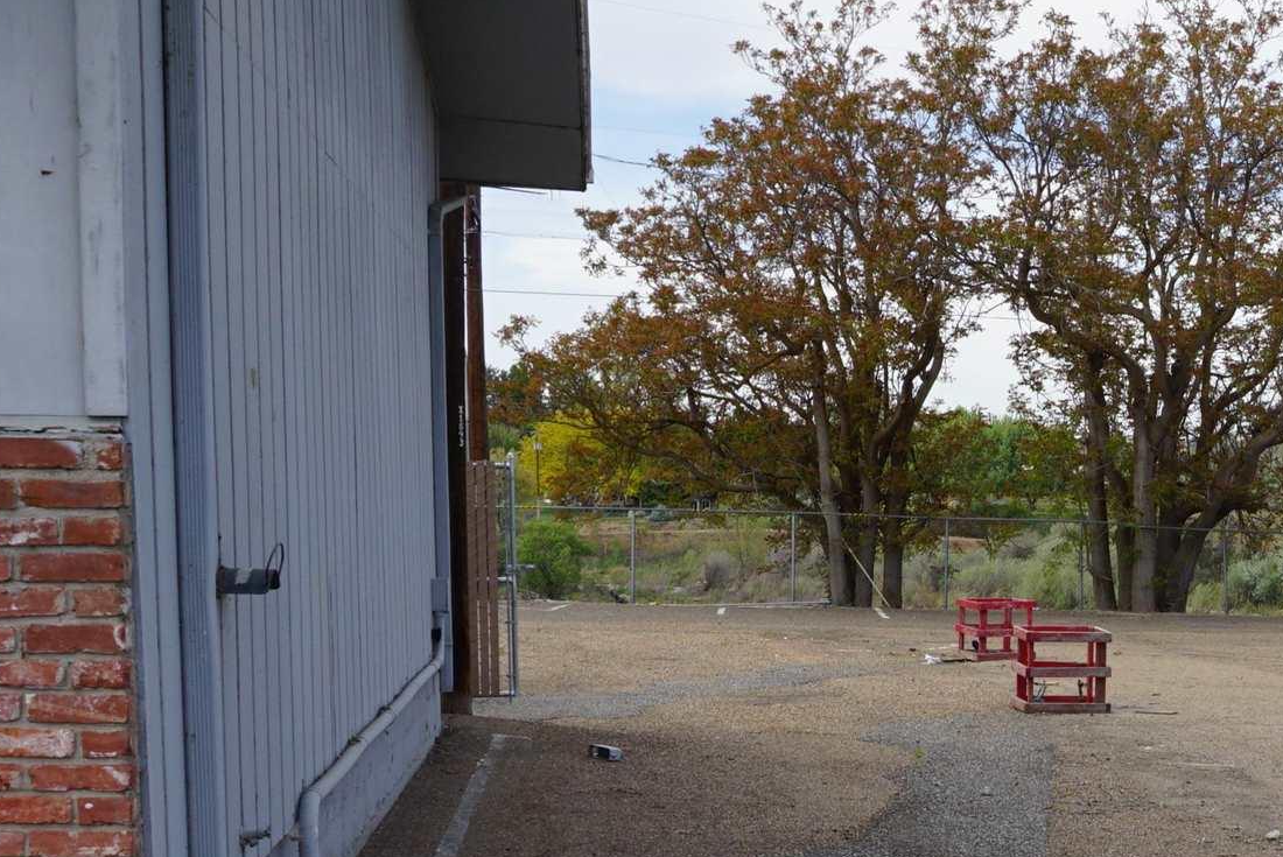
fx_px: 2389
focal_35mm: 67
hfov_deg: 27.4
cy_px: 706
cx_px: 1419
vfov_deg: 20.1
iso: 100
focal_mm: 16
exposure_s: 1/100
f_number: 10
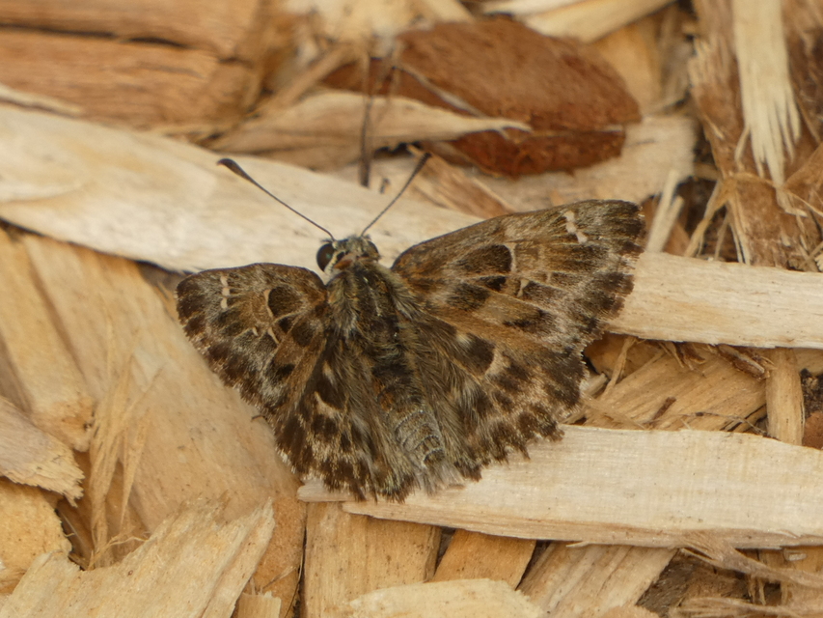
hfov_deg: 2.5
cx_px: 412
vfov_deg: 1.9
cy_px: 309
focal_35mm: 800
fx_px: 19023
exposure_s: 1/125
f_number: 5.6
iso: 80
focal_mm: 143.4
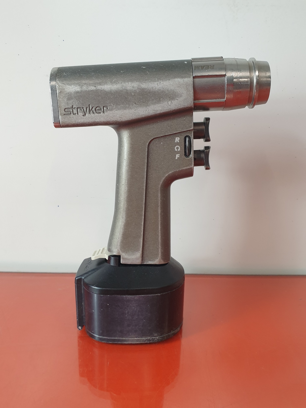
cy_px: 204
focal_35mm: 26
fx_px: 306
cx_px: 153
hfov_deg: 53.1
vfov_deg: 67.3
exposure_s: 1/50
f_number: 2.4
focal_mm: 4.3
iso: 200
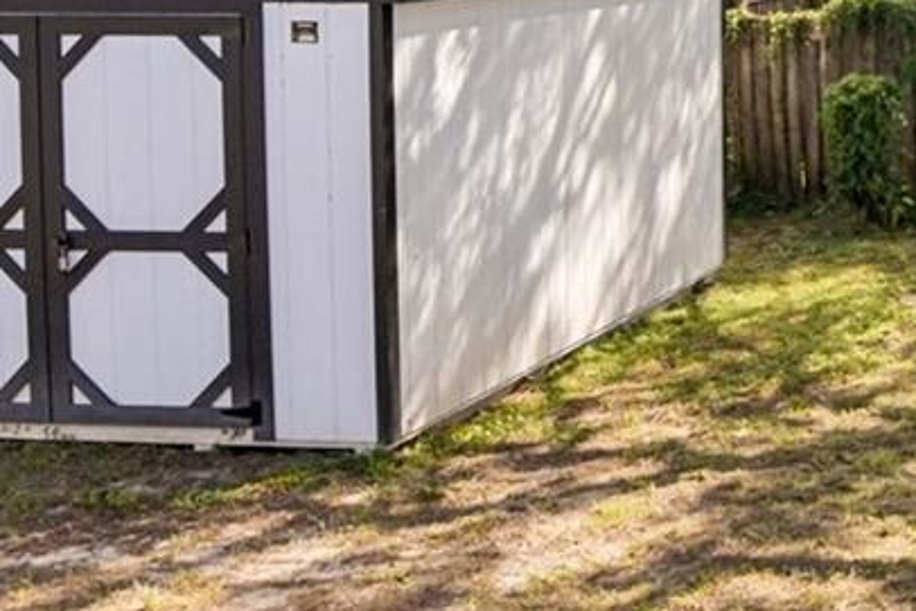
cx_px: 1372
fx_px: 1603
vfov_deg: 20.6
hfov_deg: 24.7
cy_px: -50
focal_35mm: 63
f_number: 8
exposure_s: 1/500
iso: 400
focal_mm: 16
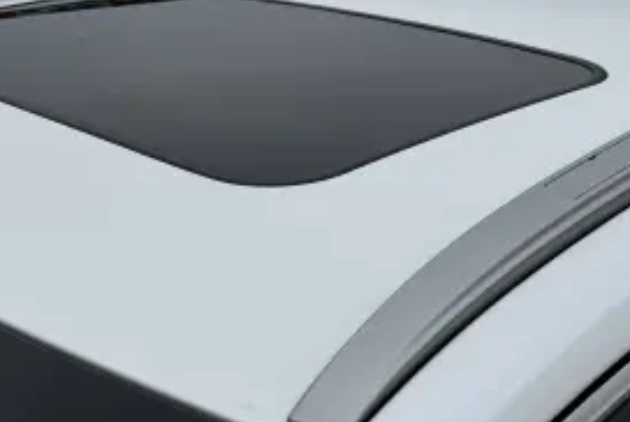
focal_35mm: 66
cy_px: 165
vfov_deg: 20.6
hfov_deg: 30.3
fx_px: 1156
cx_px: 229
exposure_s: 1/1377
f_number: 1.78
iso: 100
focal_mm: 6.76
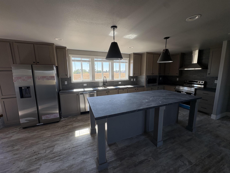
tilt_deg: -7.6
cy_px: 86
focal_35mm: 14
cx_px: 115
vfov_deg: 85.7
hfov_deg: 102.1
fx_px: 93
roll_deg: +0.4
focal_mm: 2.22
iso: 64
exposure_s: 1/192
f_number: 2.2
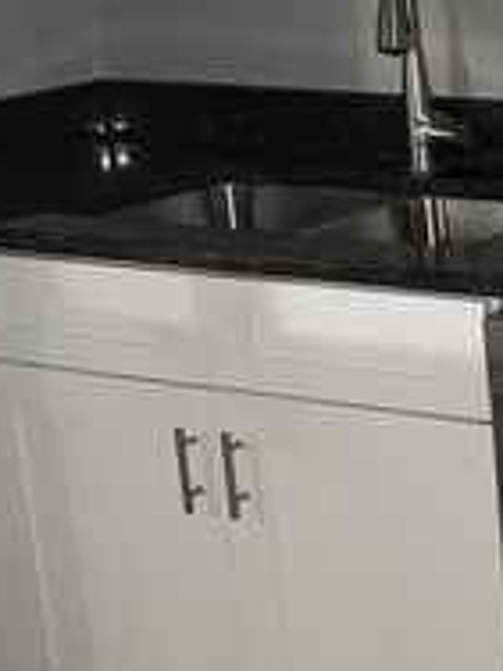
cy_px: 305
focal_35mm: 85
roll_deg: +1.6
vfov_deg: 23.0
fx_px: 1647
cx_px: 785
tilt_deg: -16.4
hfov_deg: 15.8
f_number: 1.78
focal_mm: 6.76
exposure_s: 1/4
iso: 100
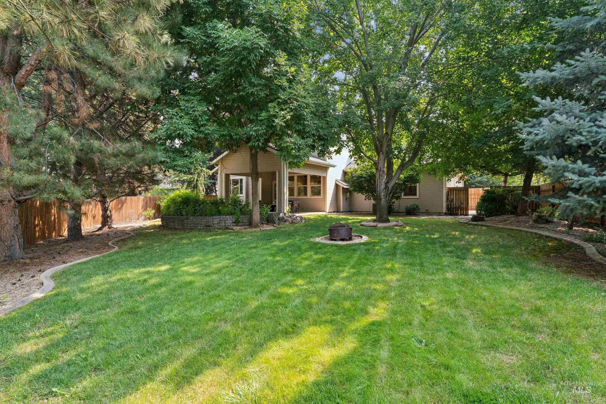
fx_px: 305
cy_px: 202
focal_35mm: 18
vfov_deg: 67.1
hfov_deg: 89.7
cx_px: 303
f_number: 13
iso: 400
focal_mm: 18.1
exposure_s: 1/25
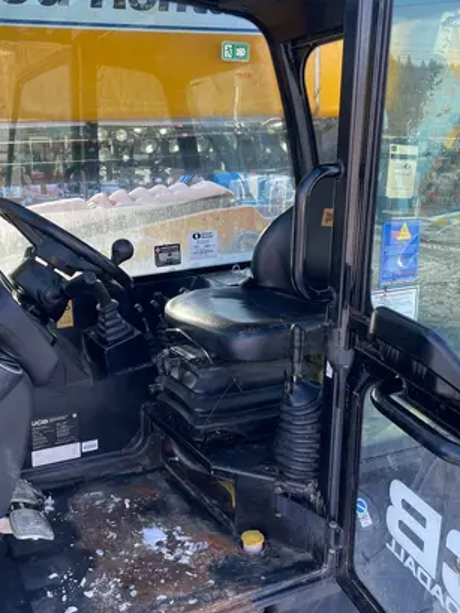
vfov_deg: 52.6
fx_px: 620
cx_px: 183
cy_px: 308
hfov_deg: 40.5
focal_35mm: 35
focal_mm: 4.2
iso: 32
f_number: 1.6
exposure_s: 1/216
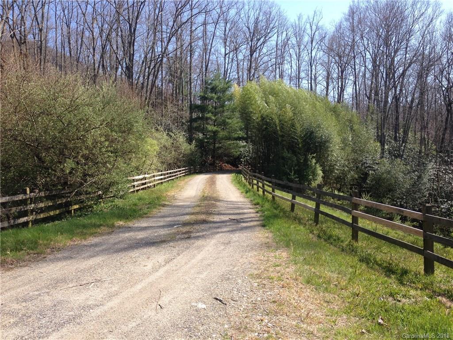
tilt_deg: -2.7
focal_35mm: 35
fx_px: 458
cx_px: 226
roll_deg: -1.4
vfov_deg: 40.7
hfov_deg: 52.6
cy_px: 170
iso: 50
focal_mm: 4.28
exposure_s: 1/812
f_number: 2.4
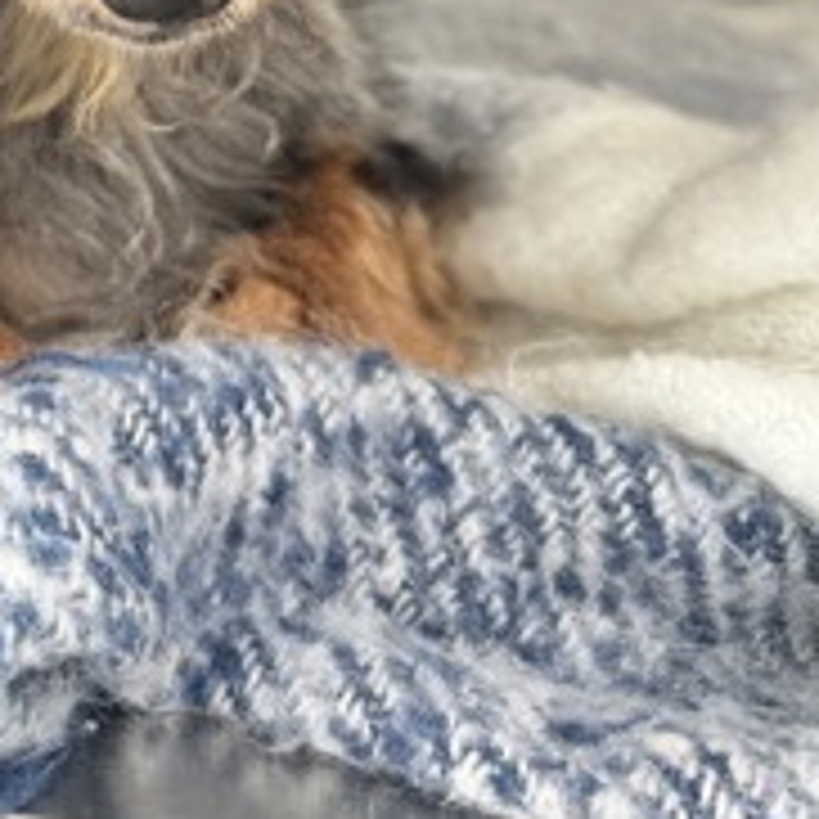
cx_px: 128
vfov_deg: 30.4
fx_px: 1312
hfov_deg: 33.4
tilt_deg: -6.6
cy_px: -117
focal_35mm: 49
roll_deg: -3.4
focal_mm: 6.76
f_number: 1.78
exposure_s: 1/50
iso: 250
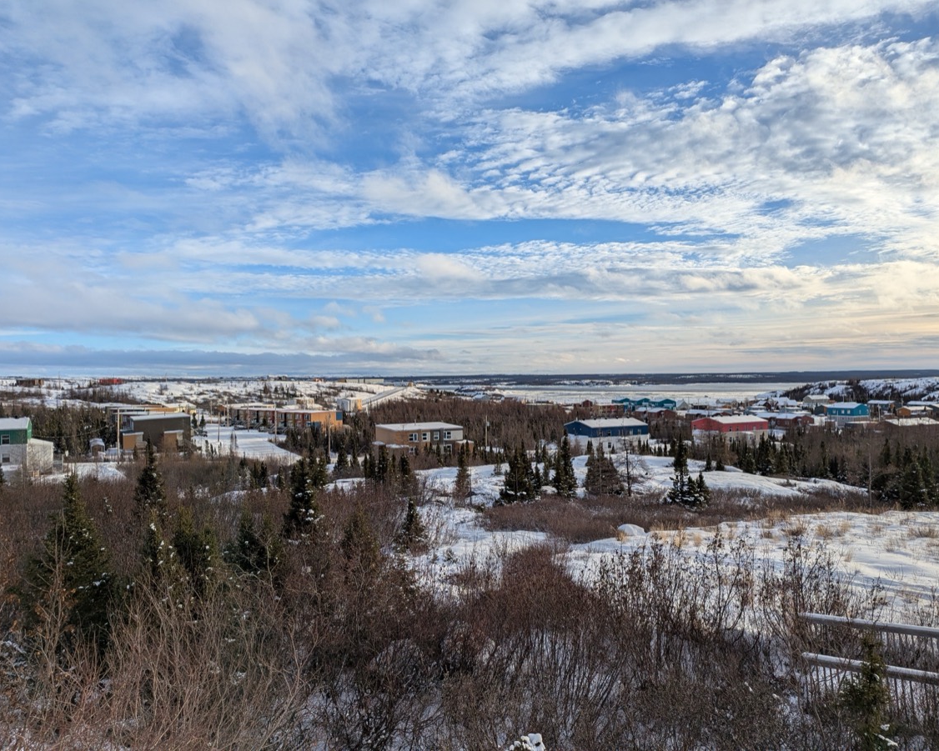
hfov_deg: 68.0
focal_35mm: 25
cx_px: 497
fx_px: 695
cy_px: 376
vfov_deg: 56.8
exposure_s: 1/2899
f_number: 1.85
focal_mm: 6.81
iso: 46
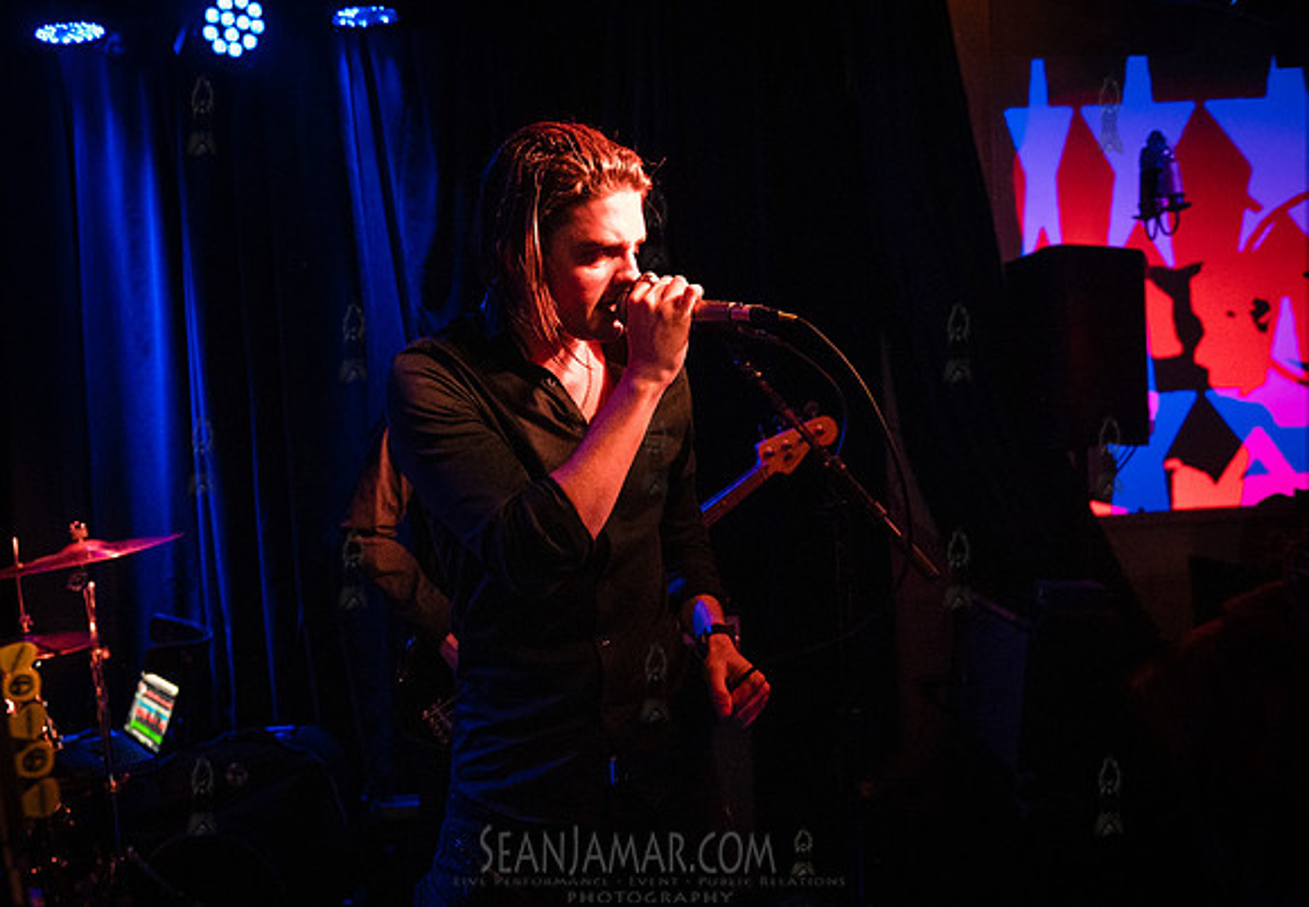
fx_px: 1070
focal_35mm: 29
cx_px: 567
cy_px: 493
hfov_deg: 62.7
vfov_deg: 45.9
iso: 12800
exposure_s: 1/200
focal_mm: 26
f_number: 2.8
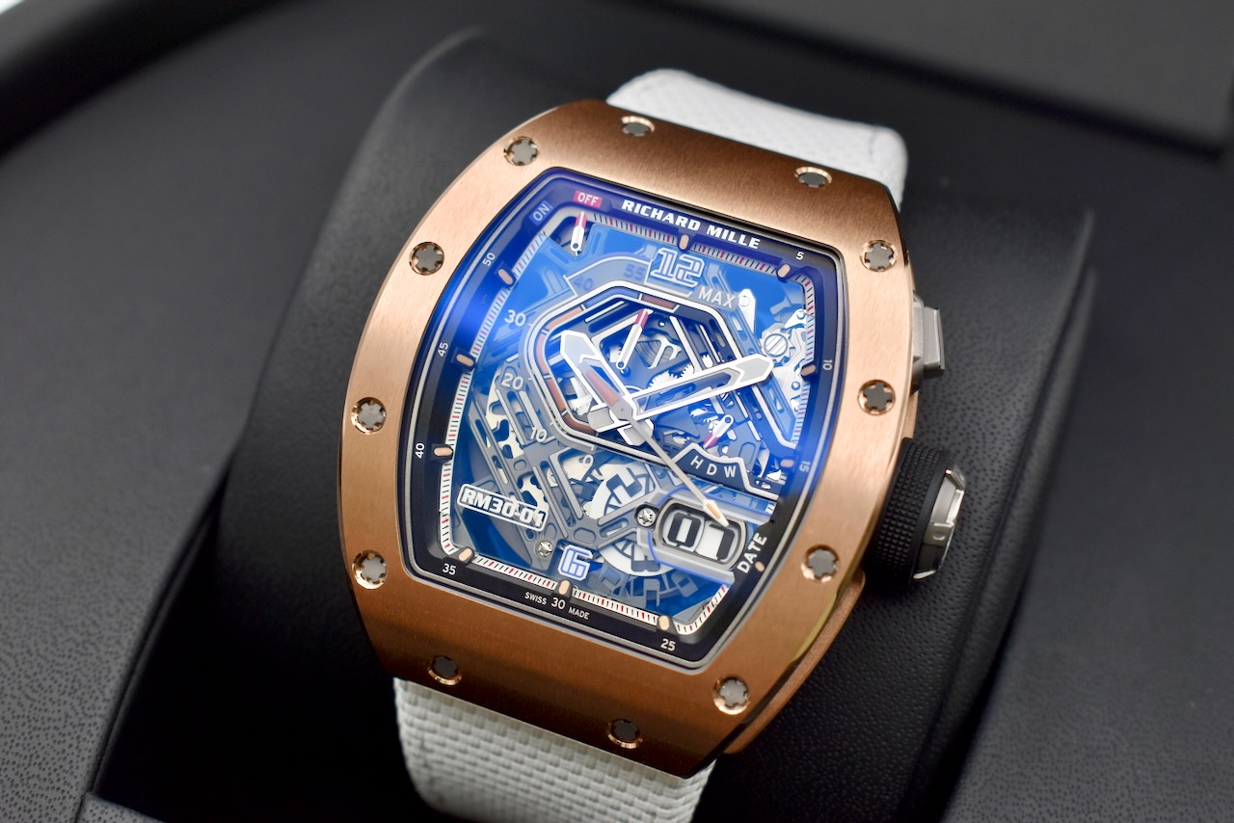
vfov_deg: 23.8
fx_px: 1954
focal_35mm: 57
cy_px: 412
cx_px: 617
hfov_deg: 35.0
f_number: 6.3
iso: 400
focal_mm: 38
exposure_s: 1/125
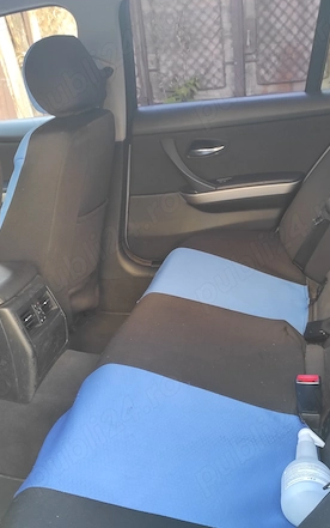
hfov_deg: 35.3
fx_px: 518
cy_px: 260
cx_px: 187
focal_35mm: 36
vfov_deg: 54.0
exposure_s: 1/33
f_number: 1.89
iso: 231
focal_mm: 5.43
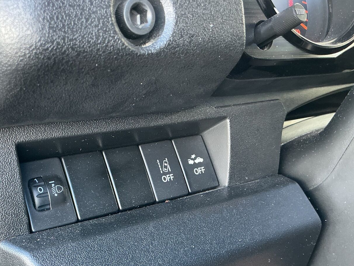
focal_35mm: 41
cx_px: 127
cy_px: 173
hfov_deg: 45.3
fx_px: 419
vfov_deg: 34.9
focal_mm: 3
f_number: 1.8
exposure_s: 1/60
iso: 125
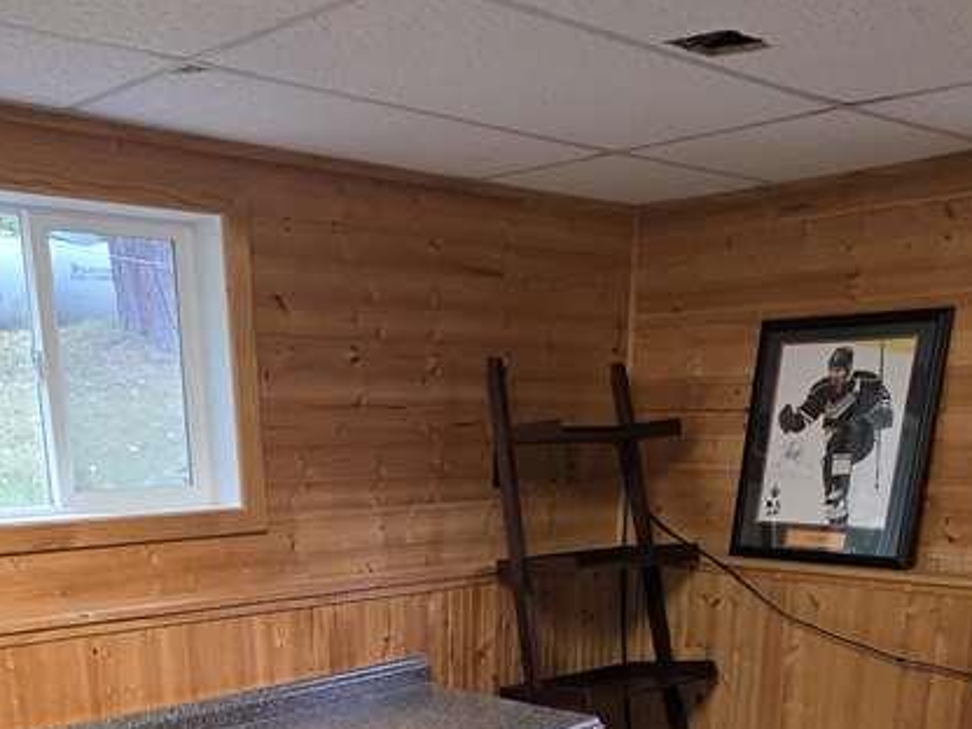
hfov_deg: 46.6
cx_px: 407
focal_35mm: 40
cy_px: 853
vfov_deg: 30.9
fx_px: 1123
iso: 160
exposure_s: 1/60
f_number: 1.9
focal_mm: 2.2
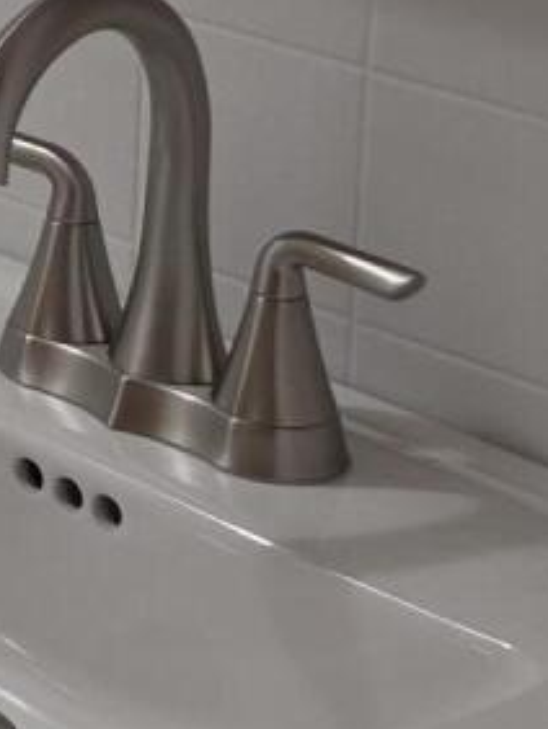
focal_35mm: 163
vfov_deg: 11.7
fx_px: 3435
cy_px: -292
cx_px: -1179
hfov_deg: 7.7
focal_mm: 6.5
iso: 400
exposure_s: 1/120
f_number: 1.4
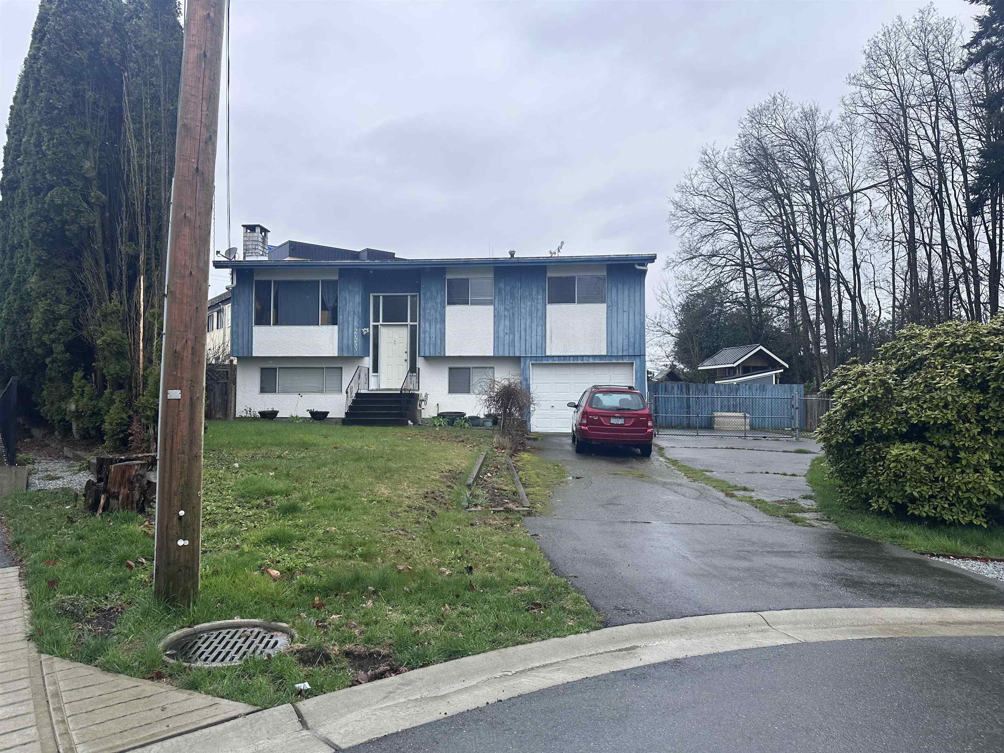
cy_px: 376
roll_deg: -0.7
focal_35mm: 24
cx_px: 502
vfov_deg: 56.8
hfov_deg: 71.6
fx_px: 696
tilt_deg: +2.7
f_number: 1.78
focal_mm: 6.86
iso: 80
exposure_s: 1/1639
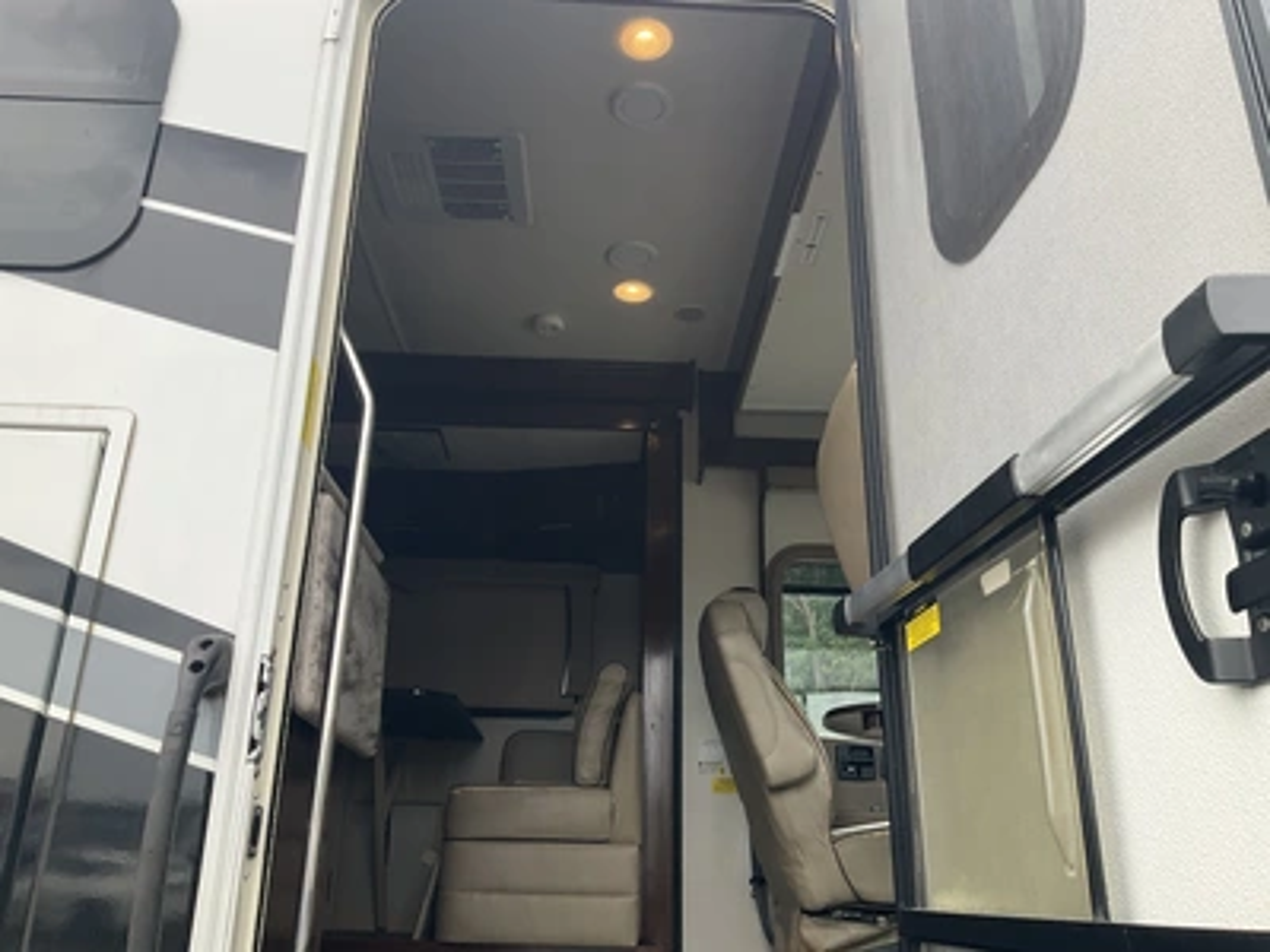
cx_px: 635
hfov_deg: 61.7
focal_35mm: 29
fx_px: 1064
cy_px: 476
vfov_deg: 48.2
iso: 25
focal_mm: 3
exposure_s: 1/284
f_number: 1.8
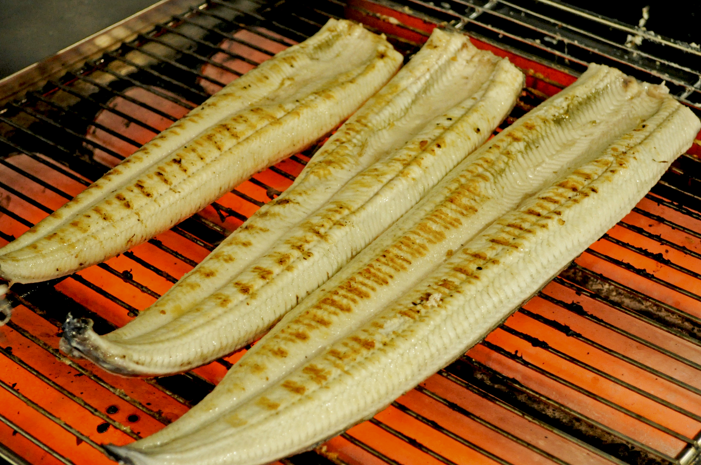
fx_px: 1459
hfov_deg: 27.0
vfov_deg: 18.1
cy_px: 255
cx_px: 311
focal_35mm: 75
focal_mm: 38
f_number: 5
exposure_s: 1/60
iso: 1250
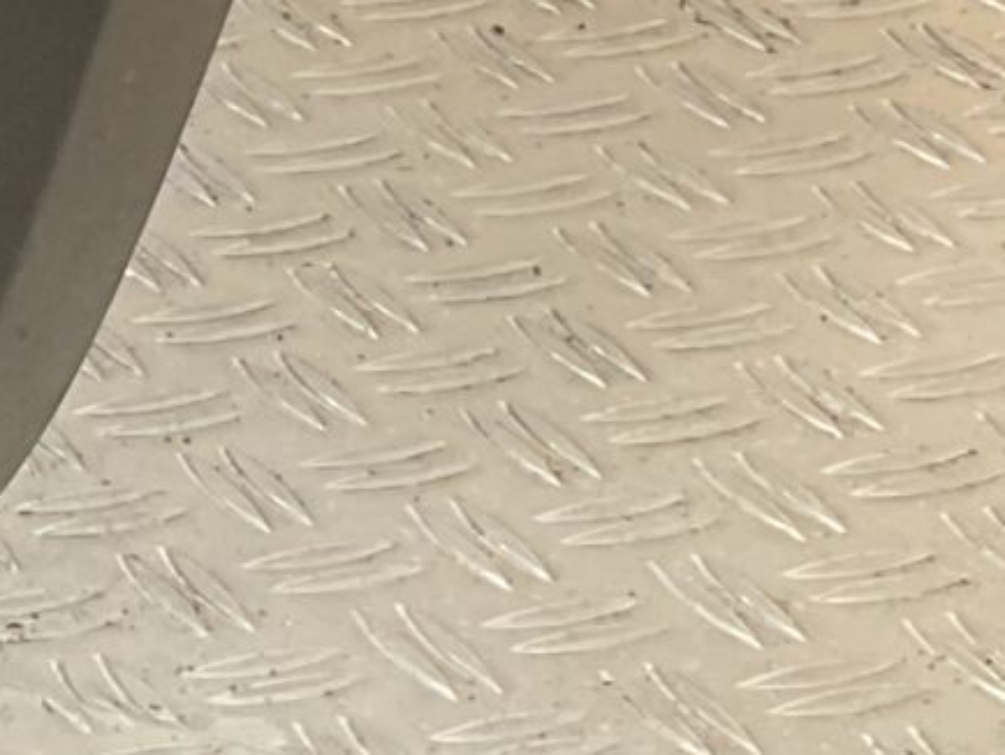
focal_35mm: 171
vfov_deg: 8.3
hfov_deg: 9.5
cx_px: -1792
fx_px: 4967
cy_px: -635
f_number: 1.8
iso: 16
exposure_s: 1/100
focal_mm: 3
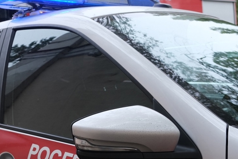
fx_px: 370
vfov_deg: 24.2
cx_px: 40
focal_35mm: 56
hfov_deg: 34.3
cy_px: 88
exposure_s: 1/105
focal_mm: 20.5
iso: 320
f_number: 4
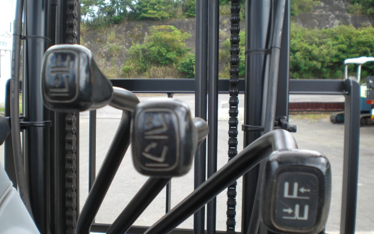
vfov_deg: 31.2
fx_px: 418
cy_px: 140
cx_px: 187
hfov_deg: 48.2
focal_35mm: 41
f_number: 3.1
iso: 64
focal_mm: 6.3
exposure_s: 1/125
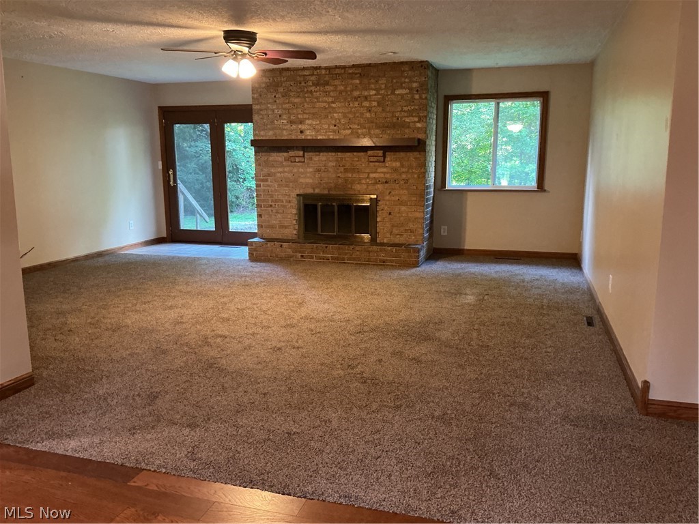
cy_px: 262
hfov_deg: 61.7
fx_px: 586
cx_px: 350
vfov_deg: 48.2
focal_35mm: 29
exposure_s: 1/40
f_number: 1.8
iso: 250
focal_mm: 3
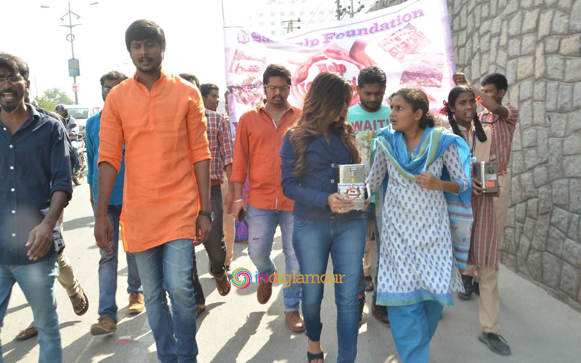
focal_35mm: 37
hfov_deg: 52.8
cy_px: 175
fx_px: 586
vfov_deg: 34.4
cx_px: 288
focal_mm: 24
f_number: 6.3
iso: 320
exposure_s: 1/125
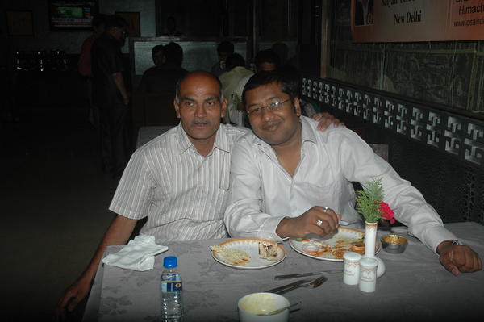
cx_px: 242
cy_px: 161
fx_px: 544
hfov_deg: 48.0
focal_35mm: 40
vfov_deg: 33.0
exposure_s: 1/250
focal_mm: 27
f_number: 7.1
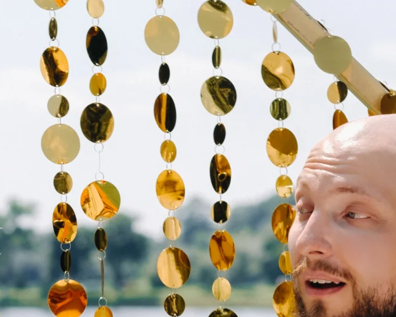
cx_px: -53
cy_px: 476
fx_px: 3526
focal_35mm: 301
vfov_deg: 5.1
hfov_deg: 6.4
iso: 200
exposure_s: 1/1600
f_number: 4
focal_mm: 56
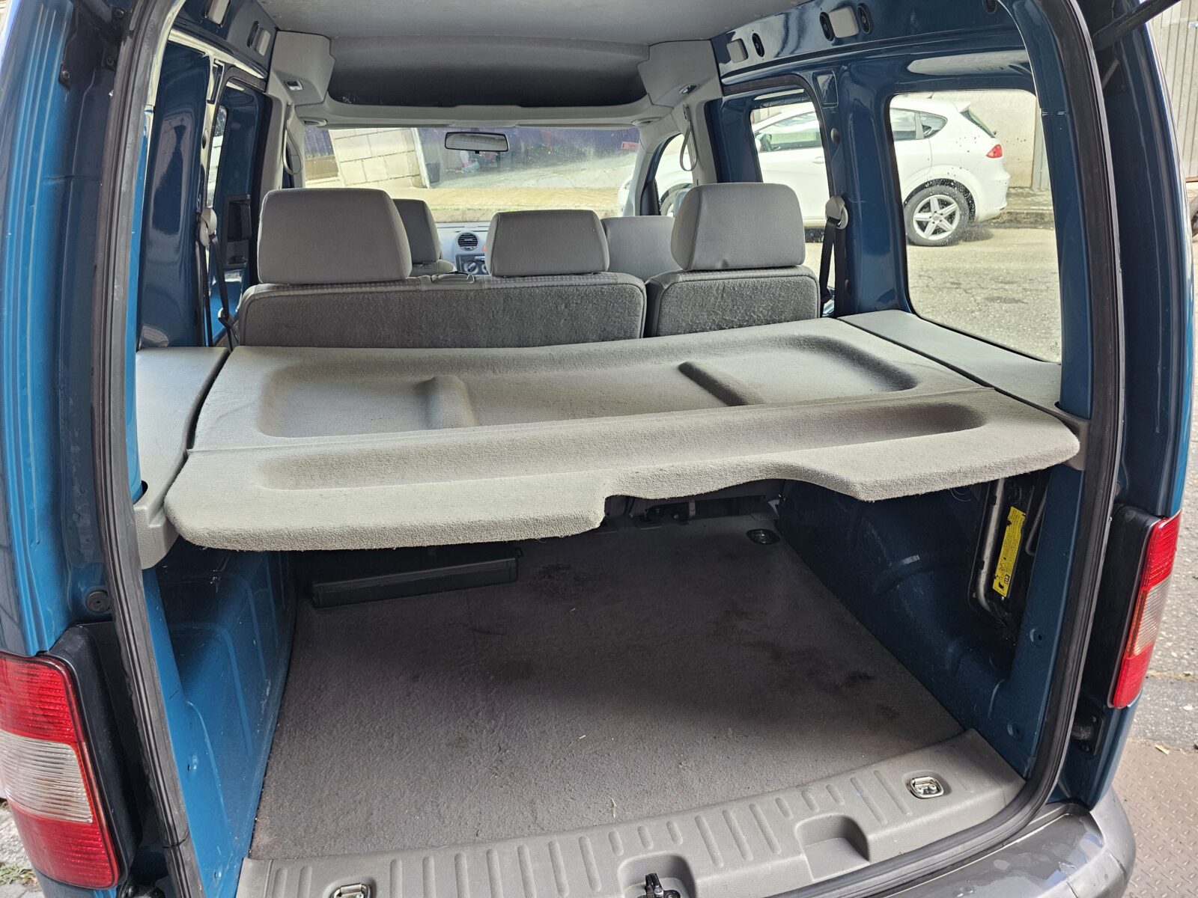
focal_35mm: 23
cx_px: 599
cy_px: 449
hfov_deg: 73.9
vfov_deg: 58.9
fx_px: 796
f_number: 1.7
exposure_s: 1/100
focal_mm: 6.3
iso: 80
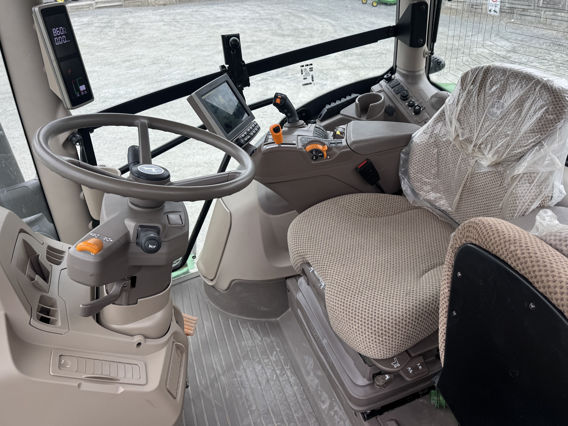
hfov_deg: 65.1
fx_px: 443
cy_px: 200
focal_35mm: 27
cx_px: 319
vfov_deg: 51.3
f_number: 1.78
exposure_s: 1/331
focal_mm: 6.76
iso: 80
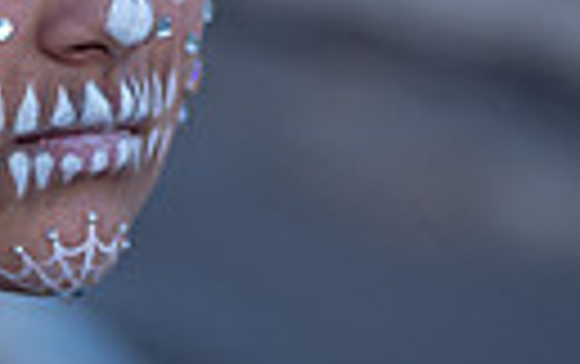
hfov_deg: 11.7
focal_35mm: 178
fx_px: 2817
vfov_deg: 7.4
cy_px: 180
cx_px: 22
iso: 100
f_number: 1.8
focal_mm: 50
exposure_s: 1/1600
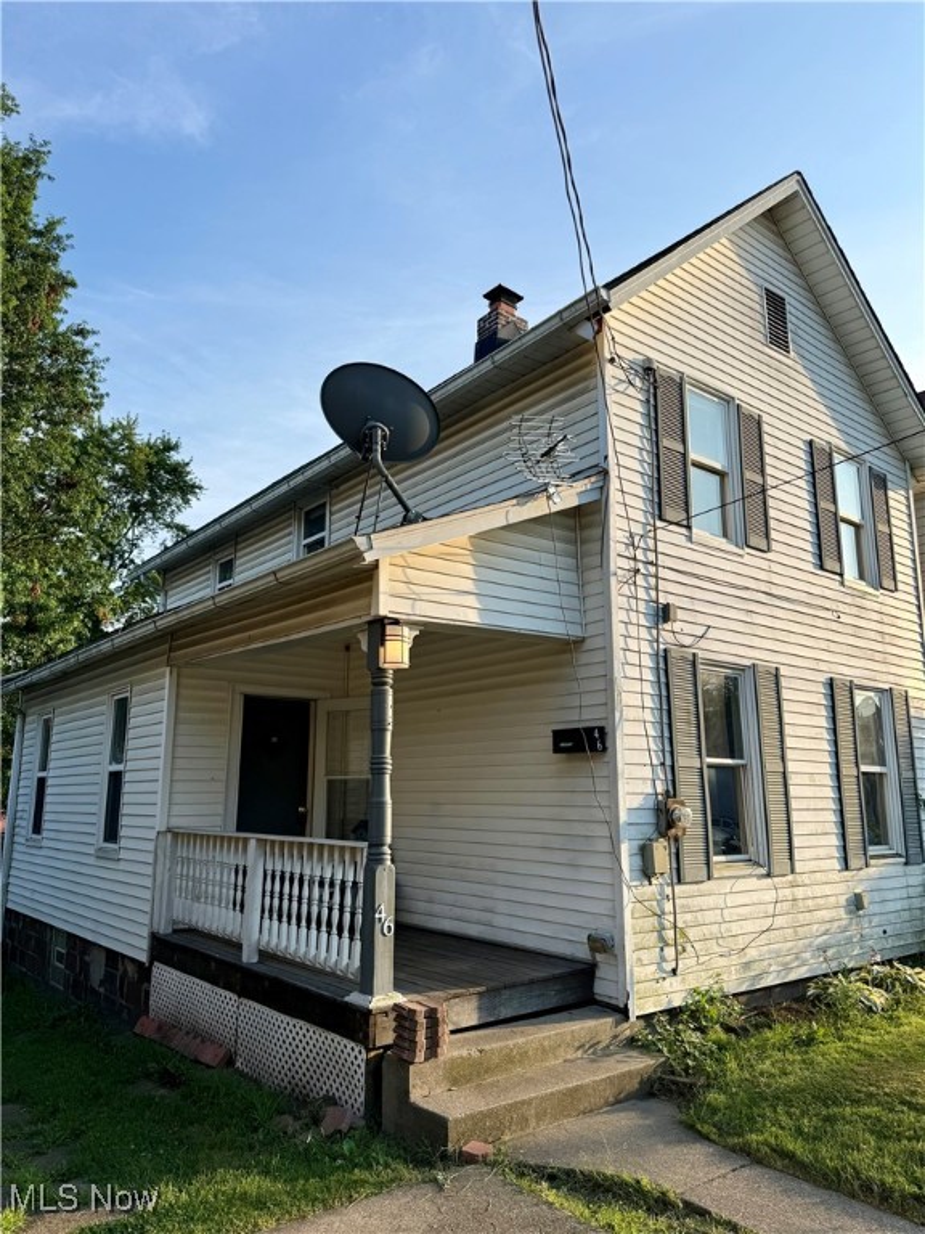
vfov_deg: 71.6
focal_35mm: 24
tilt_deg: +12.6
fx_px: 855
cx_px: 462
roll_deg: -0.1
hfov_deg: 56.8
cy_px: 617
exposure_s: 1/1653
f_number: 1.78
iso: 80
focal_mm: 6.76
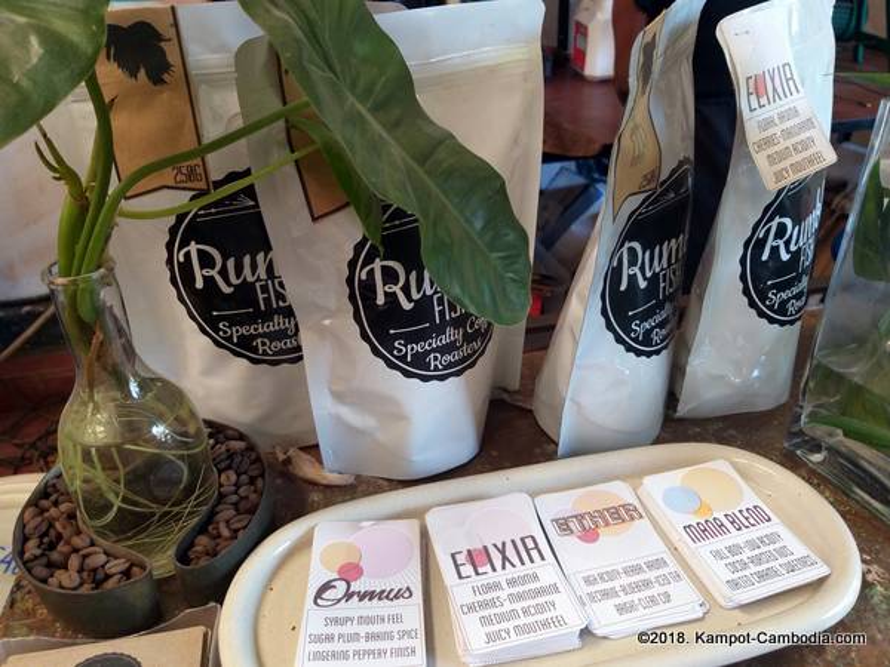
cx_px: 445
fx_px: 668
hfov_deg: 67.3
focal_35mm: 26
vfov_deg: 53.1
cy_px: 334
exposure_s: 1/50
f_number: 1.7
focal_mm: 3.93
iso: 160
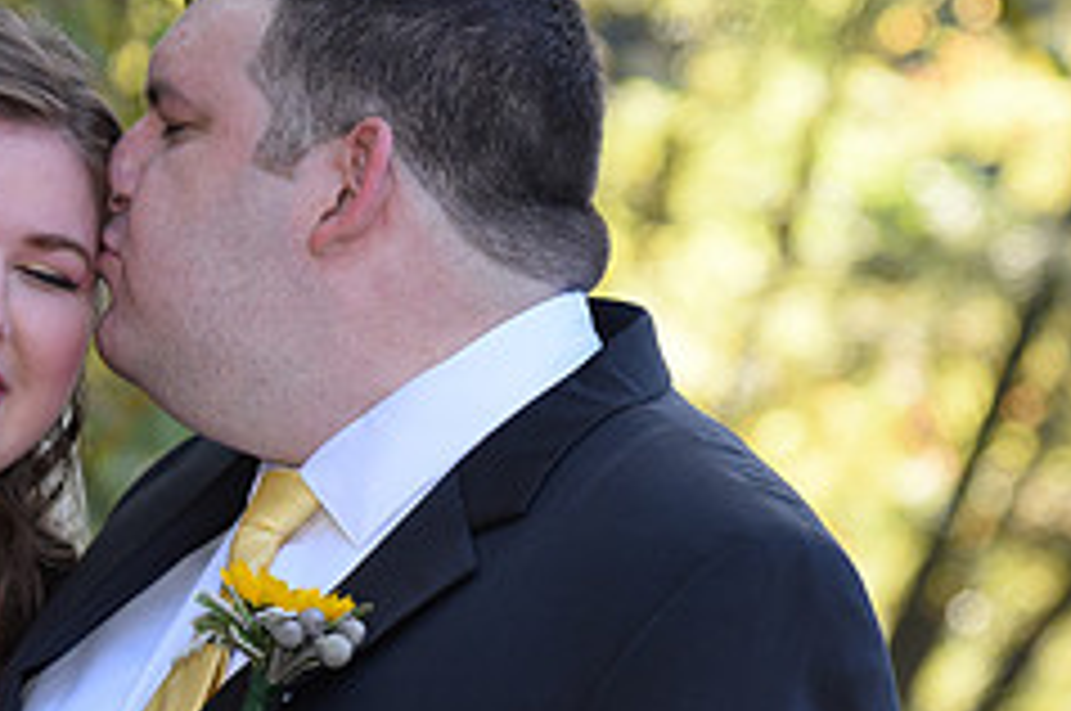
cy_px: 628
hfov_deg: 7.0
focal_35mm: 293
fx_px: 8705
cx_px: 194
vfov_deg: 4.7
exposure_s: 1/200
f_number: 4.5
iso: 400
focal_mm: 120
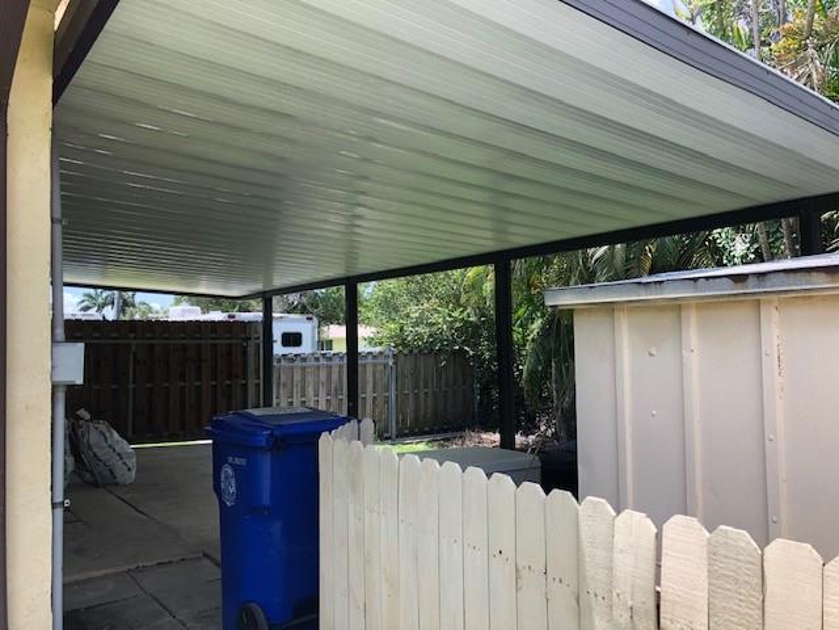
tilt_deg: +3.6
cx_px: 420
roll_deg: +0.9
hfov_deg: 63.4
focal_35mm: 28
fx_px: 679
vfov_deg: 49.7
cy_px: 315
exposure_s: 1/337
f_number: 1.8
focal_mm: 3.99
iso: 20
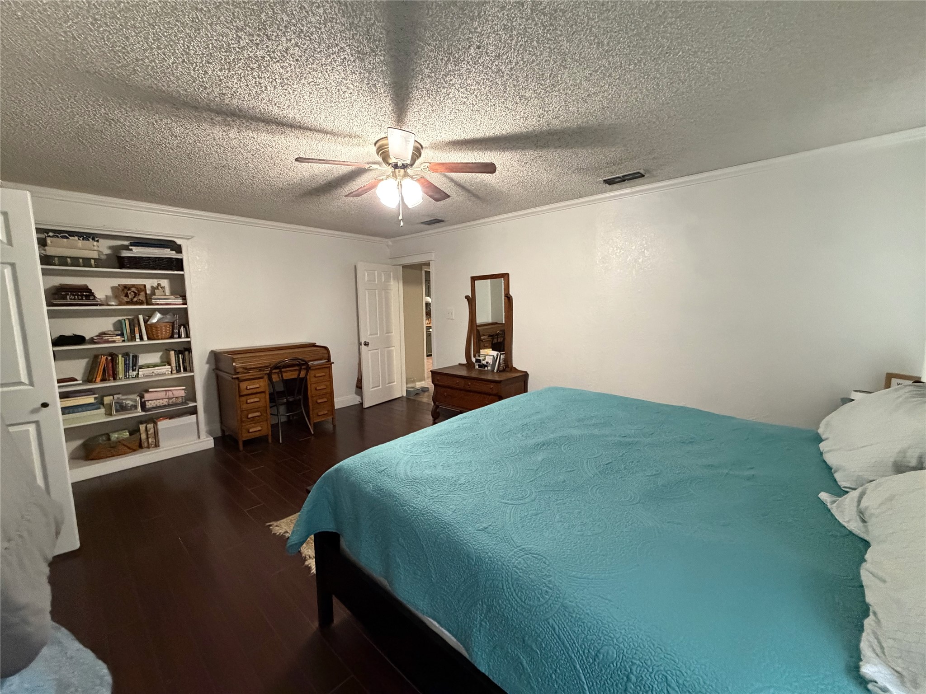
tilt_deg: -5.3
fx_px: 375
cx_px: 463
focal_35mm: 14
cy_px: 347
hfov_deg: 102.1
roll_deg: +0.7
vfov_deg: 85.7
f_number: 2.2
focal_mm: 2.22
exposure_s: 1/60
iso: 800
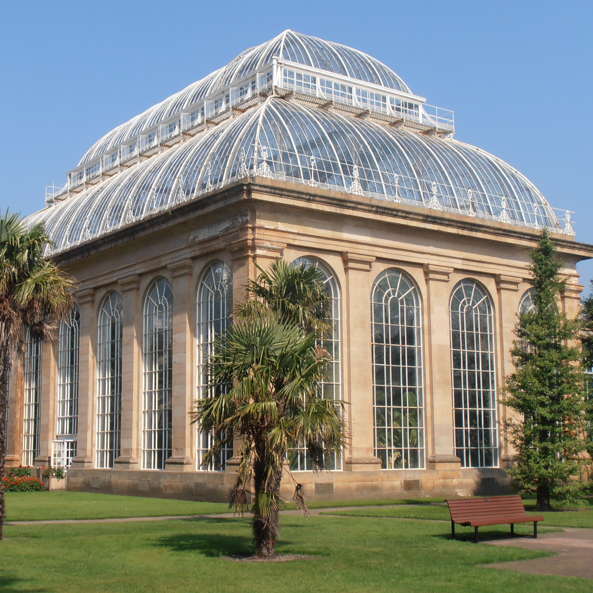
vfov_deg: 28.6
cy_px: 282
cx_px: 243
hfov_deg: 28.6
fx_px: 1163
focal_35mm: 60
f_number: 11
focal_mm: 7.87
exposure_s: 1/160
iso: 80
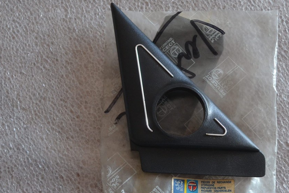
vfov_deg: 23.3
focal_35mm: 58
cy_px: 124
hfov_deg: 34.5
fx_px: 466
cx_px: 152
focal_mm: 24
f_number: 4
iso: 900
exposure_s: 1/60
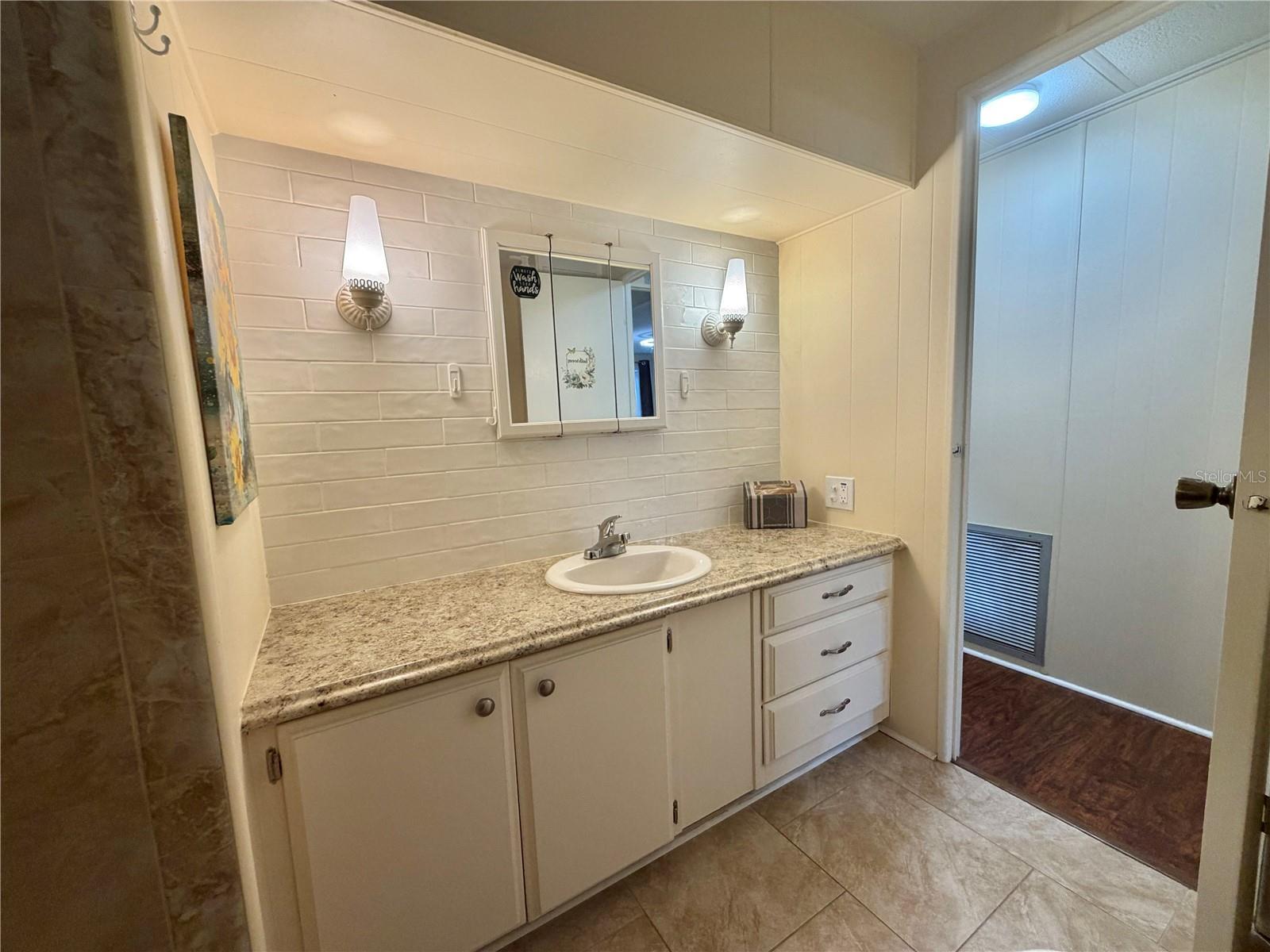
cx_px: 635
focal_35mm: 14
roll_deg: +2.6
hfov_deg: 102.1
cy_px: 476
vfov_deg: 85.7
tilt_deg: -6.6
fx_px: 514
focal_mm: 2.22
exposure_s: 1/120
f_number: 2.2
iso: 160
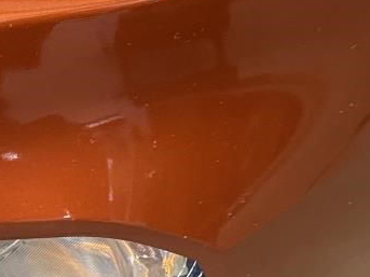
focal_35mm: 97
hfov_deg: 20.0
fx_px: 1036
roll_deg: -6.5
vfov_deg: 14.4
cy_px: -115
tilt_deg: -26.6
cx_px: 72
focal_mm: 4.25
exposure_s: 1/60
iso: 250
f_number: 1.8
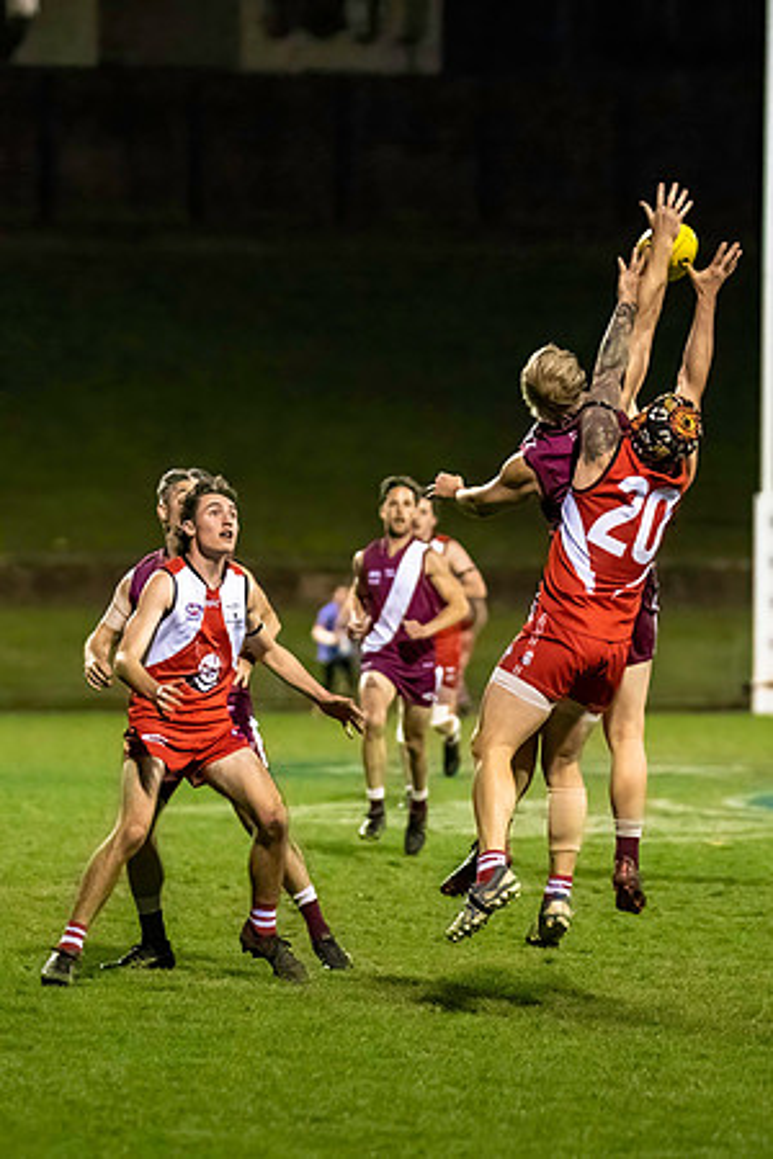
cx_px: 361
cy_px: 556
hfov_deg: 4.5
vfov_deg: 6.8
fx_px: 9742
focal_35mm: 302
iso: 10000
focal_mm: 160
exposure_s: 1/1000
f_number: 2.8
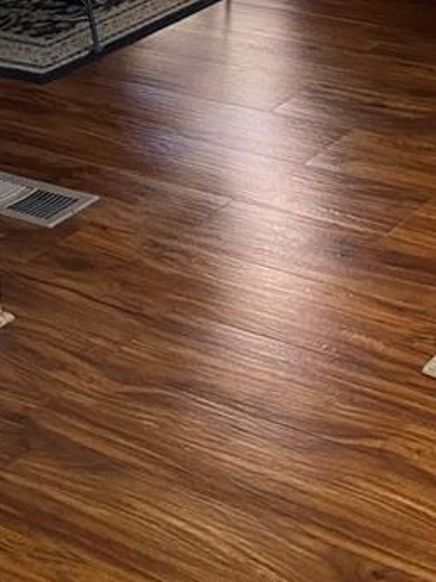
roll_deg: +5.2
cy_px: -149
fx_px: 1529
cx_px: 439
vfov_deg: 20.0
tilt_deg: -10.8
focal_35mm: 91
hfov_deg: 15.9
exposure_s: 1/60
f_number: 1.8
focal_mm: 4.25
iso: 320
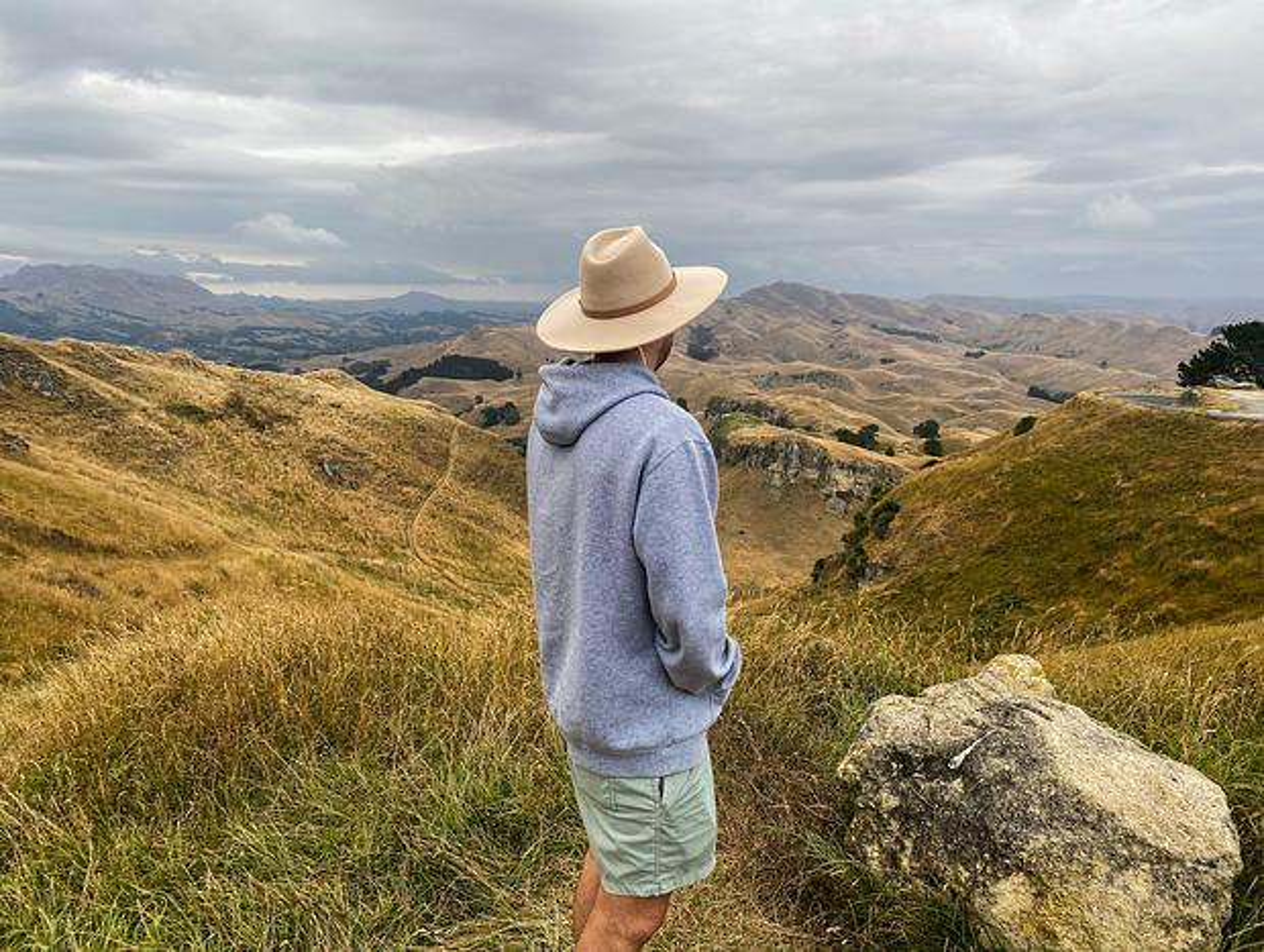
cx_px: 632
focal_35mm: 26
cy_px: 476
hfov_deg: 67.2
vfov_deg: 53.2
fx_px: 951
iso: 32
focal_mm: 4.25
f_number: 1.8
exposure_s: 1/120
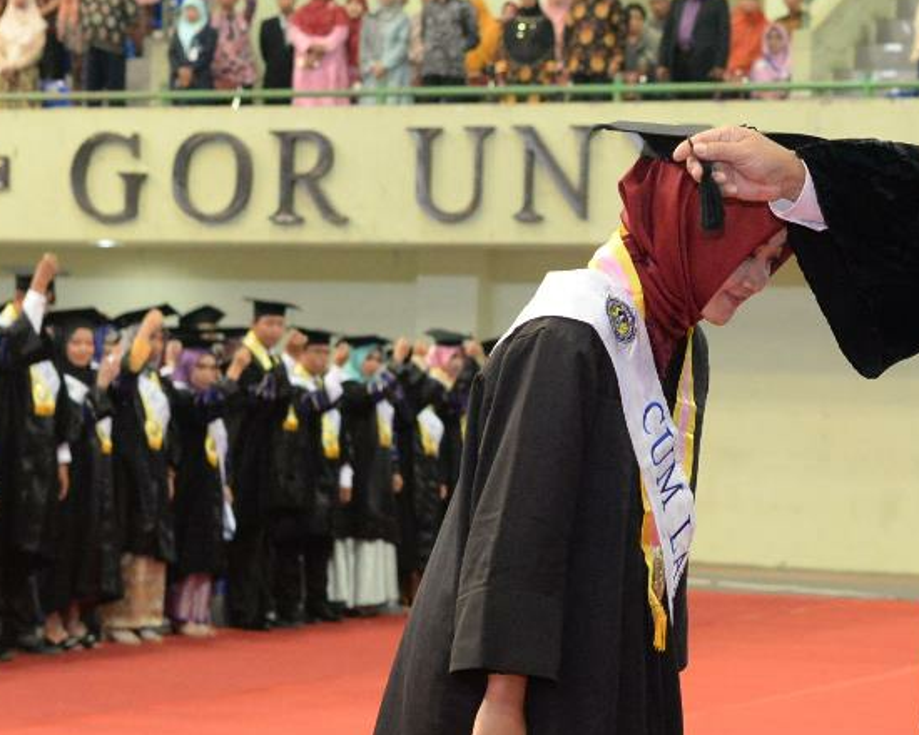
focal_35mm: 118
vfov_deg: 13.1
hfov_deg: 16.2
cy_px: 311
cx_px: 750
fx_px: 3209
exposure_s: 1/125
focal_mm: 46
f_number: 4
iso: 5000
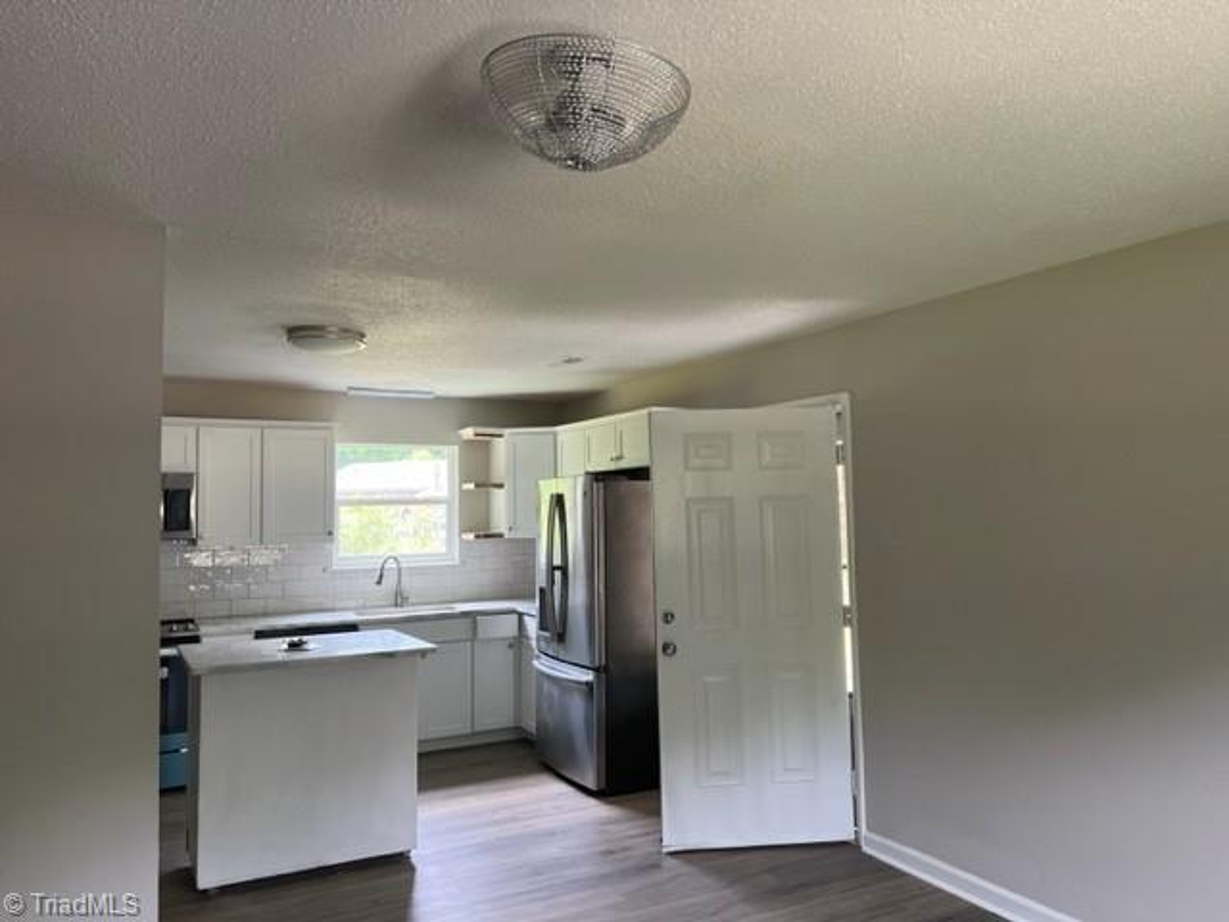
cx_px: 614
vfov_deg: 53.1
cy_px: 461
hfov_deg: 67.3
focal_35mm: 26
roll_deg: +1.2
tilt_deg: +2.8
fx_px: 923
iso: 125
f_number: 1.5
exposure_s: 1/121
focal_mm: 5.7
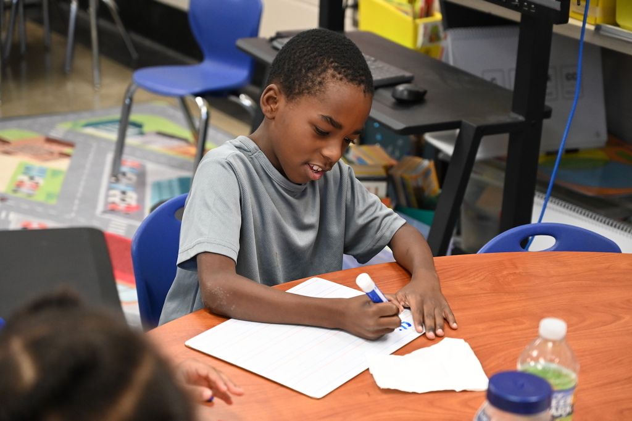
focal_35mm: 70
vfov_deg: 19.4
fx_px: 1228
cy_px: 210
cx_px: 316
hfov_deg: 28.9
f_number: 4
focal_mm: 70
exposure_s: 1/250
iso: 4500
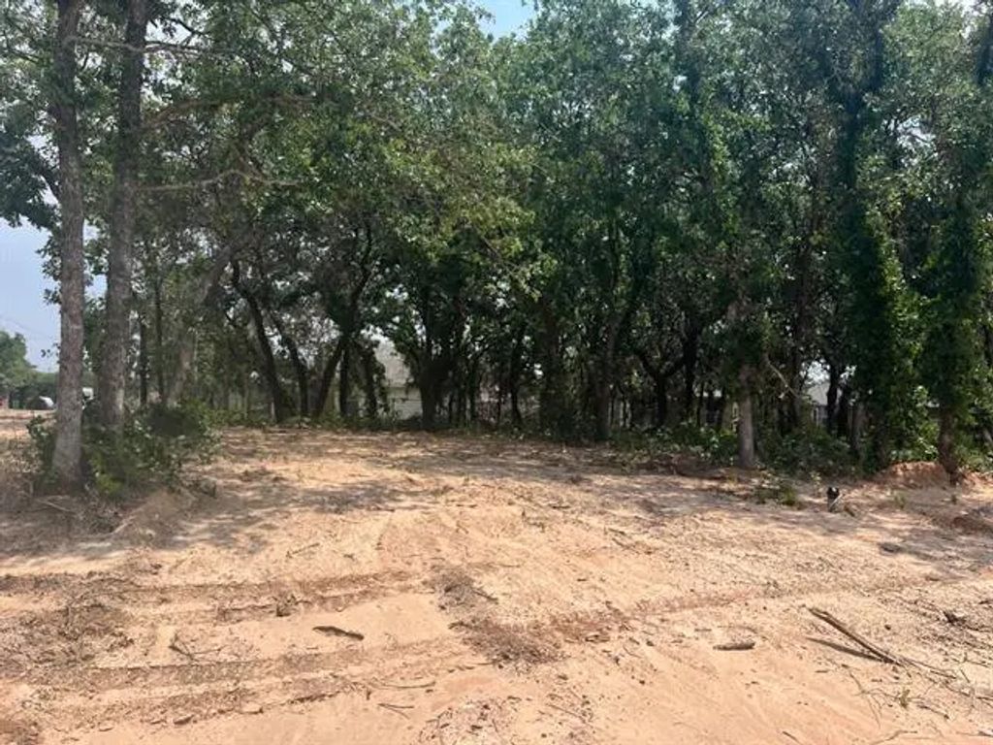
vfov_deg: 53.1
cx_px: 496
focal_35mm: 26
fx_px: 746
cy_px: 372
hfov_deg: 67.3
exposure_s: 1/7353
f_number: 1.6
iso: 50
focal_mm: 5.1
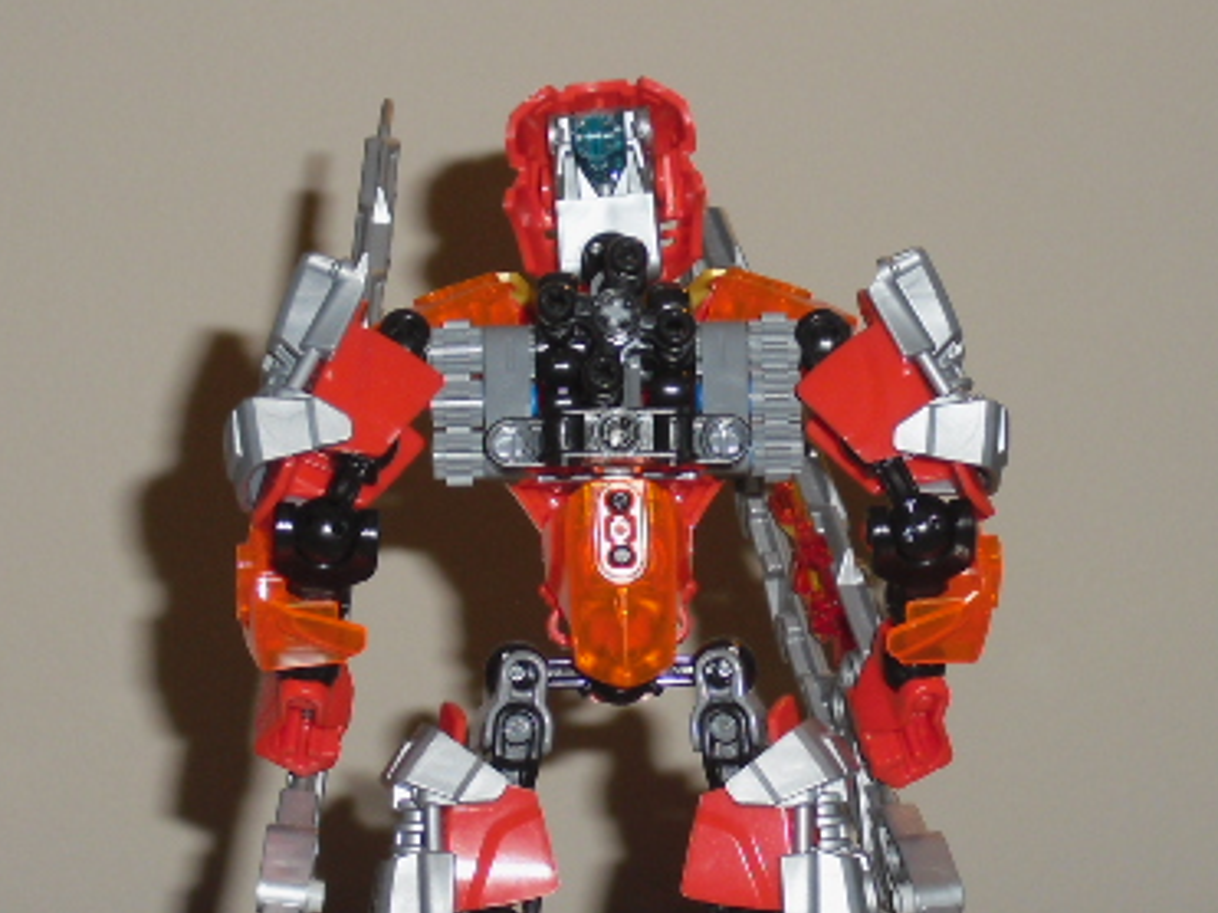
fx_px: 4432
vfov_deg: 11.7
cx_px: 637
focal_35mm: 126
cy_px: 624
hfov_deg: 15.6
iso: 200
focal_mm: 13.1
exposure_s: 1/60
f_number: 4.6
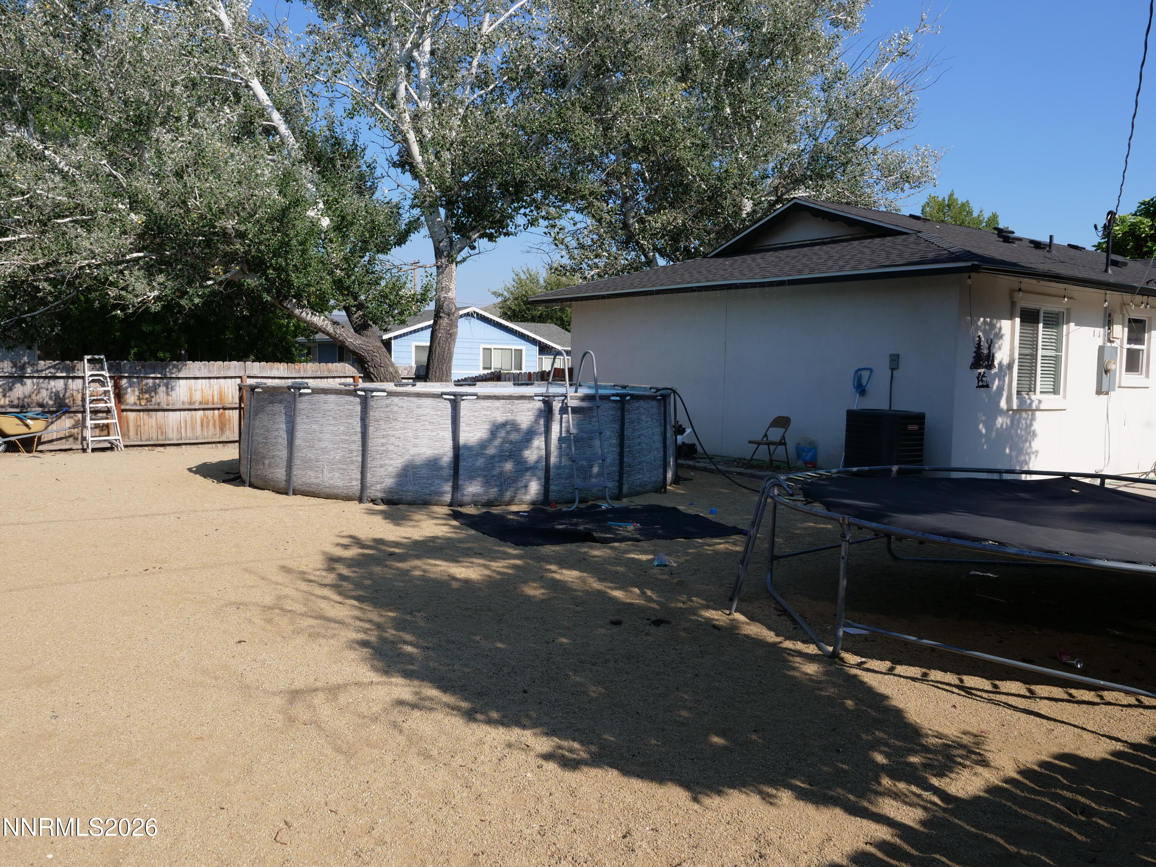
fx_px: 1002
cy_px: 434
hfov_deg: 60.0
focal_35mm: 30
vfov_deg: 46.8
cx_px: 578
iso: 200
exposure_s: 1/500
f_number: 7.1
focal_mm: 15
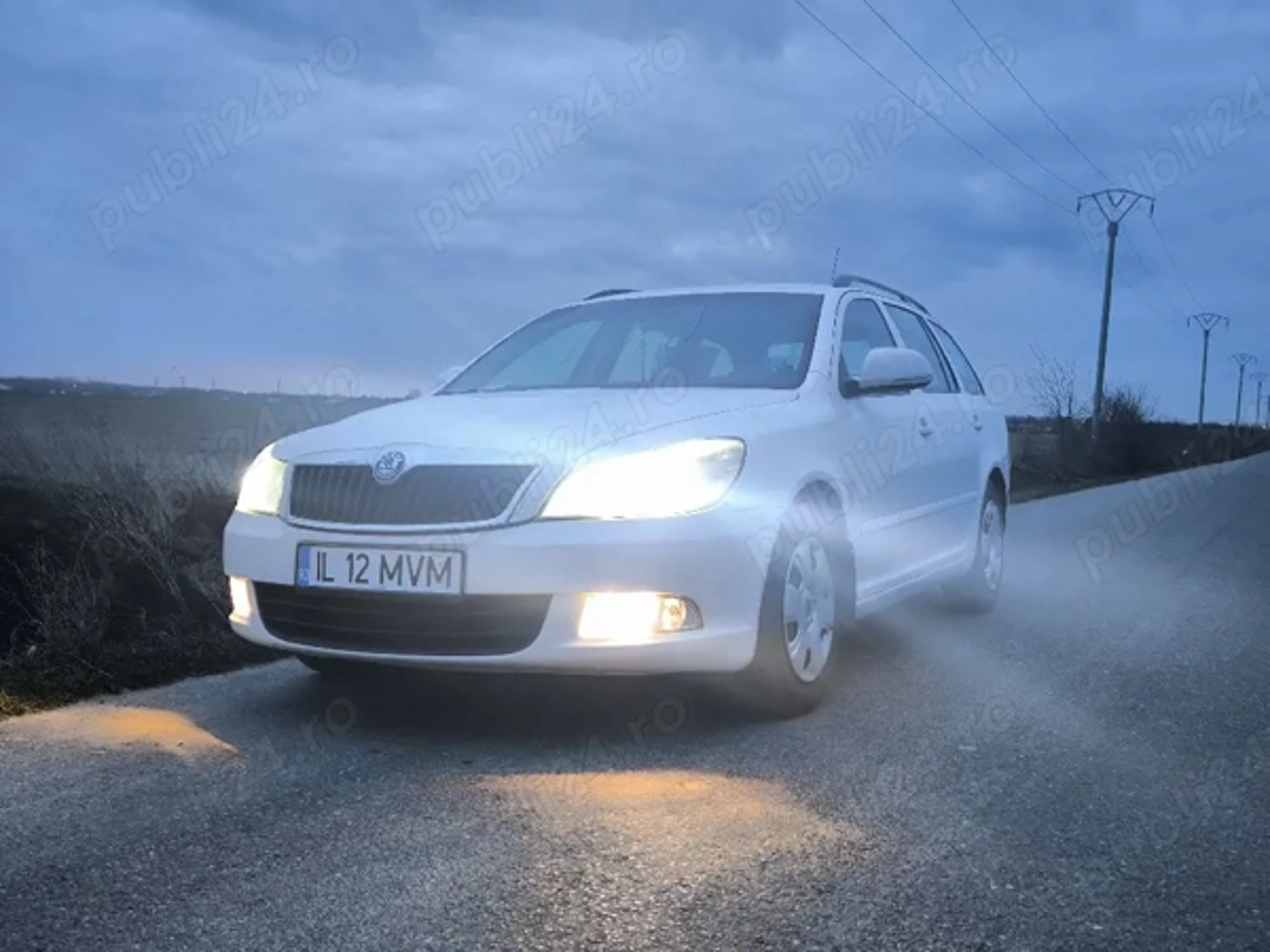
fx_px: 1284
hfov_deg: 52.6
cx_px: 635
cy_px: 476
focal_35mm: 35
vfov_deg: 40.7
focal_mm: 6.92
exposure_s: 1/50.3
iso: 250
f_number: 1.9
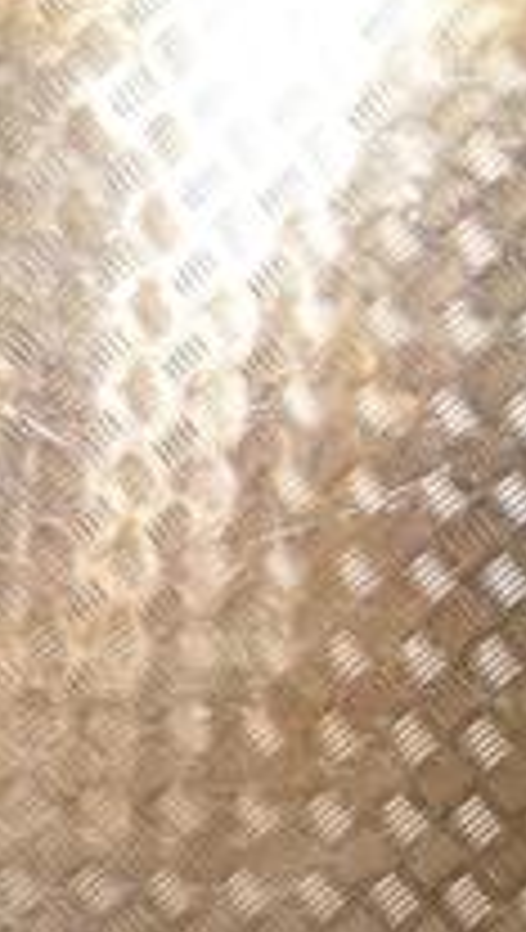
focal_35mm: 100
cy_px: 837
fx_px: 2470
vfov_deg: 20.9
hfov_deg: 10.2
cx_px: -814
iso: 800
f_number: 5
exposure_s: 1/160
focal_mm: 22
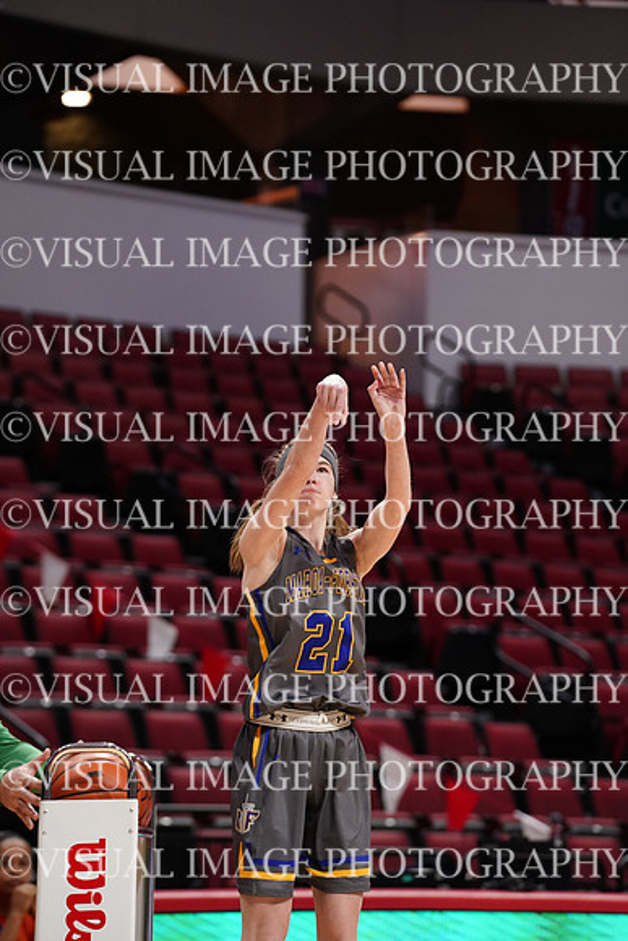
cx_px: 314
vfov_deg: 13.9
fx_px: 3870
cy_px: 470
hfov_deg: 9.3
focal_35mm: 148
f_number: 4
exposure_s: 1/1000
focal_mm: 148
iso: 3200
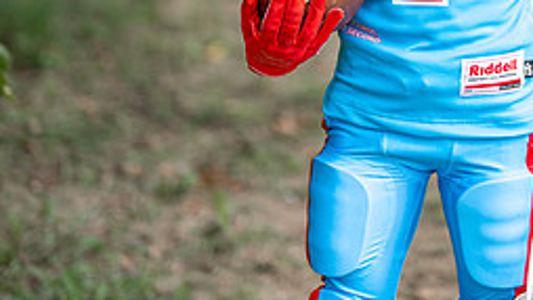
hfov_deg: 13.8
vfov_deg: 7.7
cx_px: 460
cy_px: -125
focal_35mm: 155
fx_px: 2191
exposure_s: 1/2000
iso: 100
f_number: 1.2
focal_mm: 50
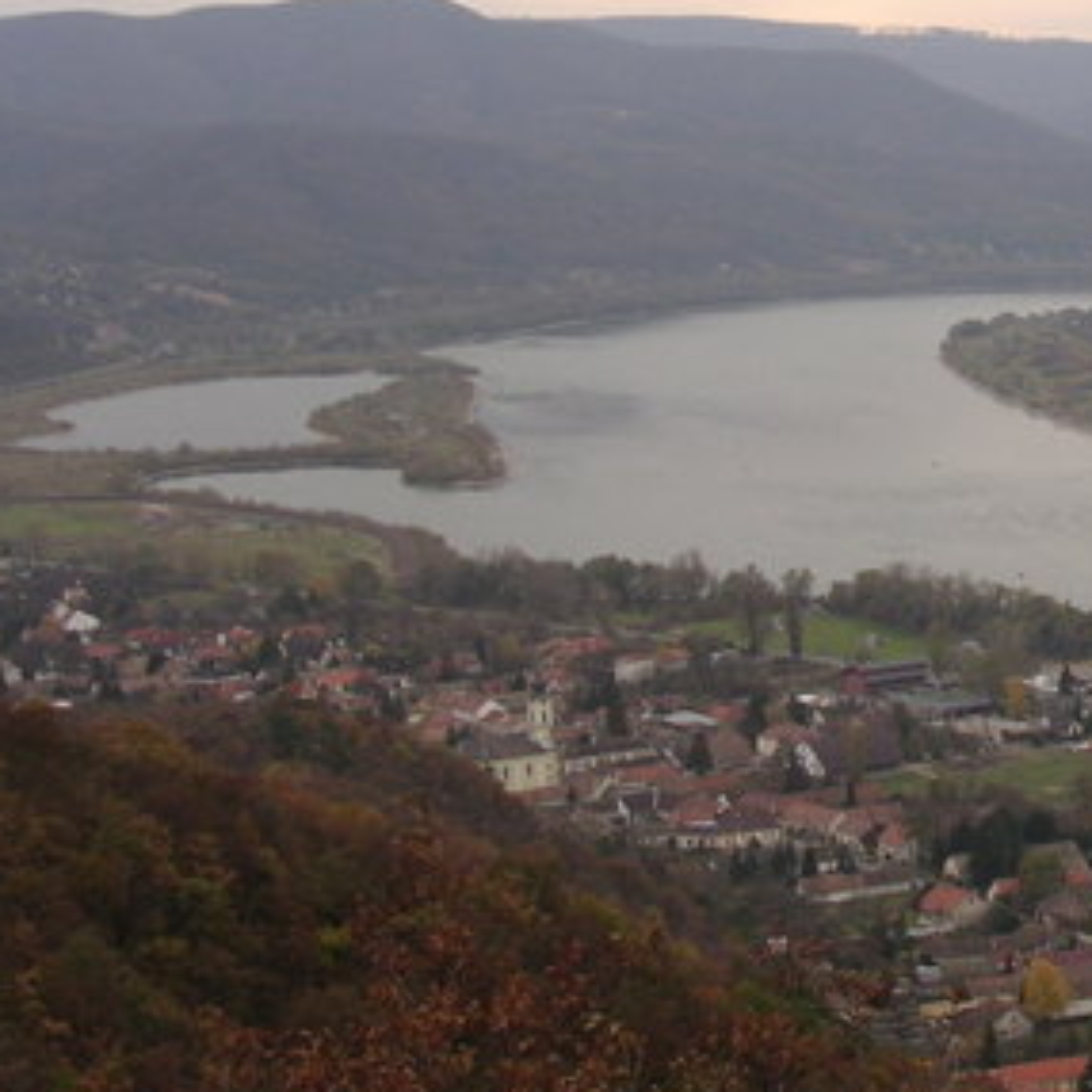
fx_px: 3462
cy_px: 355
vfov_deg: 17.9
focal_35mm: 97
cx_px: 1207
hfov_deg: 17.3
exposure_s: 1/225
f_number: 3.1
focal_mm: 7.5
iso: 100
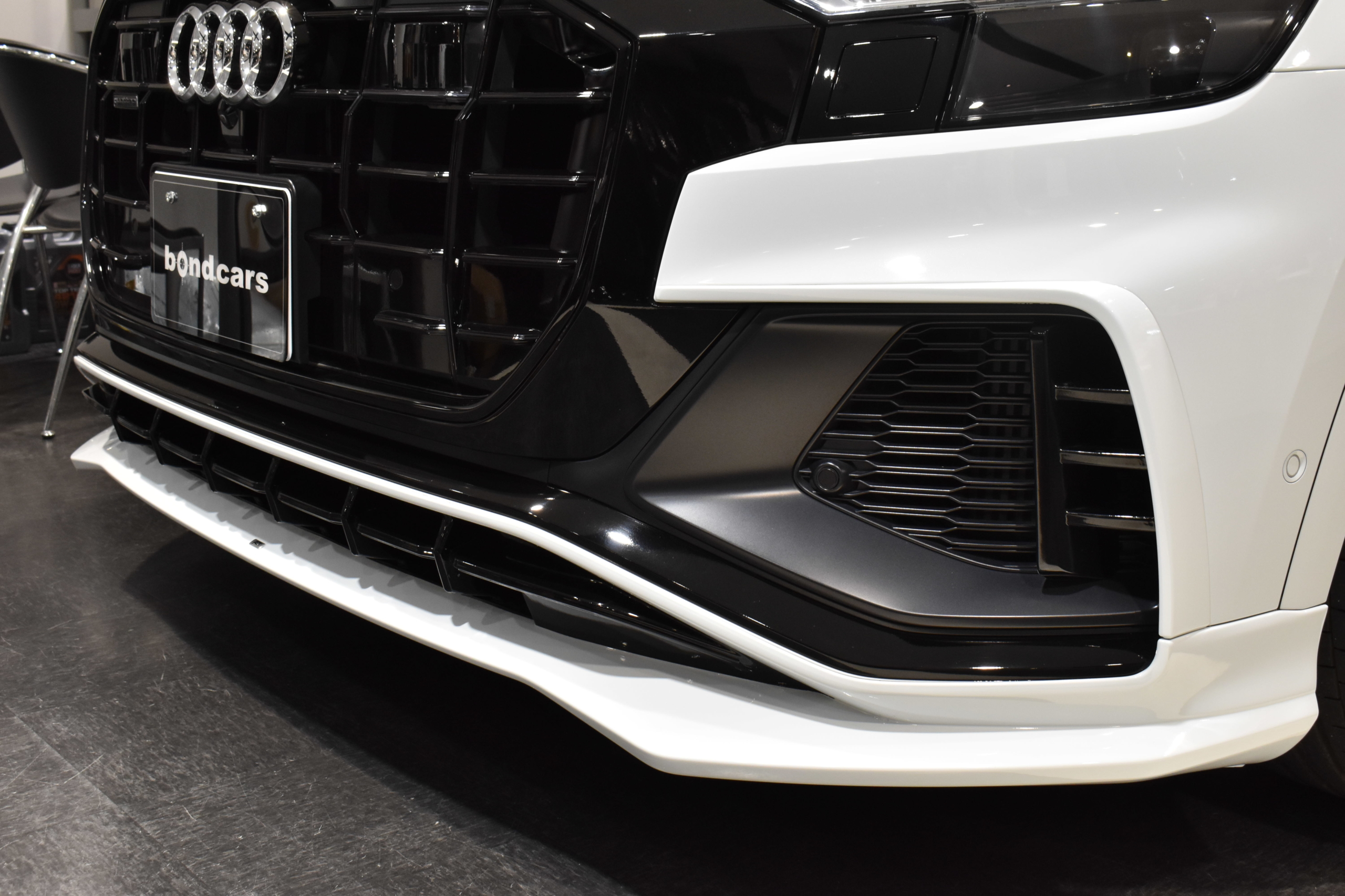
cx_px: 672
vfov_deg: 30.9
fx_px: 1625
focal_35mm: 44
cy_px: 448
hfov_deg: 45.0
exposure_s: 1/50
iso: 1100
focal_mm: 29
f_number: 8
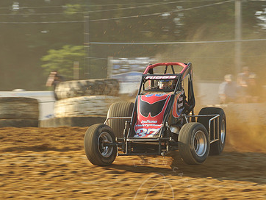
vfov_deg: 5.0
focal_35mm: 300
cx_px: 150
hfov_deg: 6.6
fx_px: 2307
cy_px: 135
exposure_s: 1/320
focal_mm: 195
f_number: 9
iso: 400
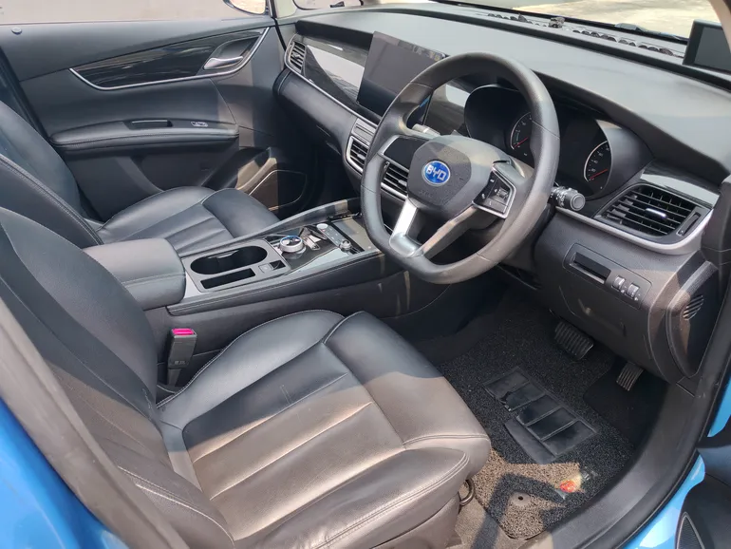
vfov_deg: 51.4
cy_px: 274
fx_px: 570
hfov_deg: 65.3
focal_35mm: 27
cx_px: 366
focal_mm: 5.52
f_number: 1.95
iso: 50
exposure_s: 1/480
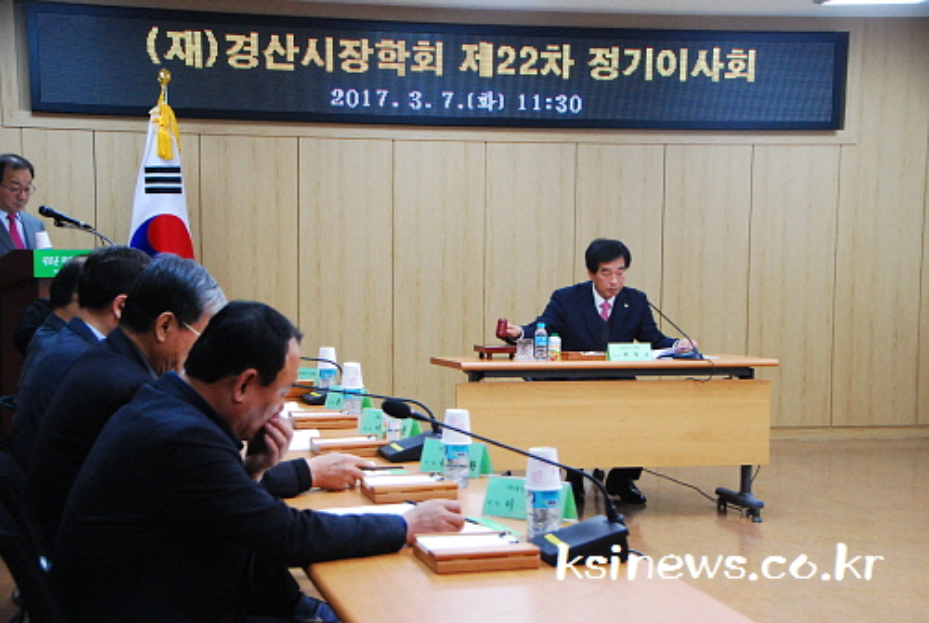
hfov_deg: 30.5
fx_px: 1706
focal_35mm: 66
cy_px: 312
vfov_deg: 20.7
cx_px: 464
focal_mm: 44
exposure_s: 1/50
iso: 1250
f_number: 6.3
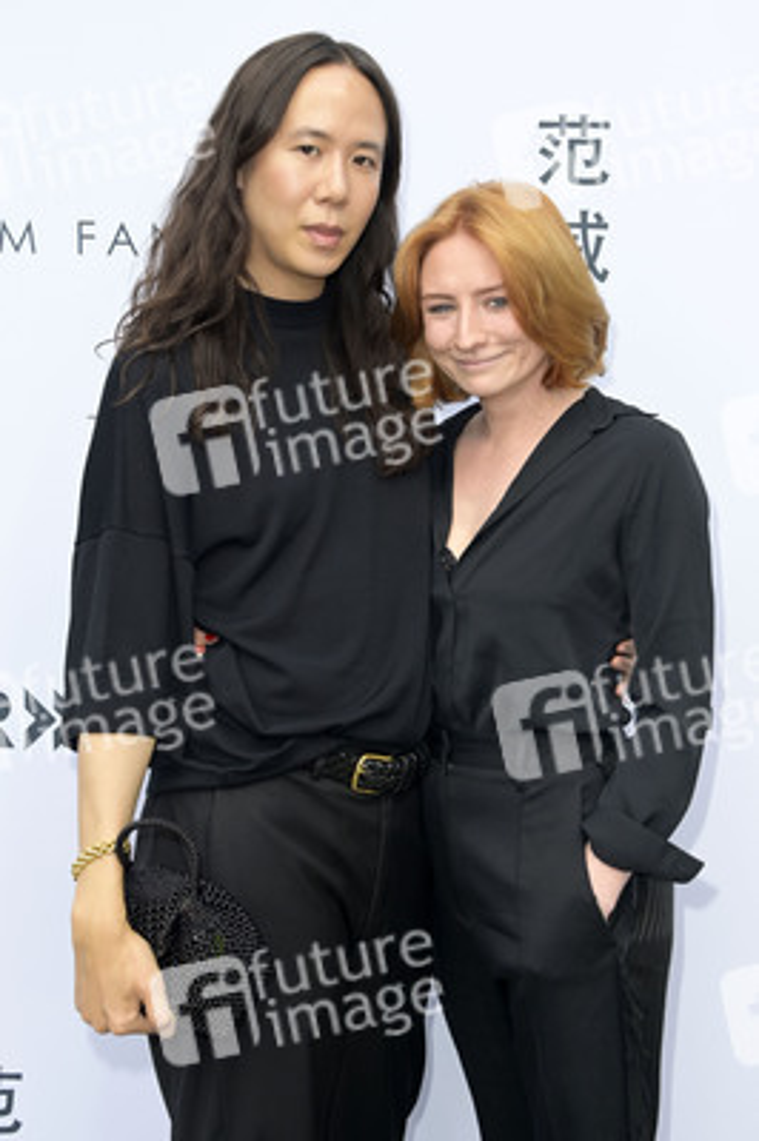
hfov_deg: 28.0
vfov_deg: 41.1
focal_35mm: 48
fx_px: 1521
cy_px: 570
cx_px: 380
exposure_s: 1/200
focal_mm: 48
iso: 640
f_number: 5.6
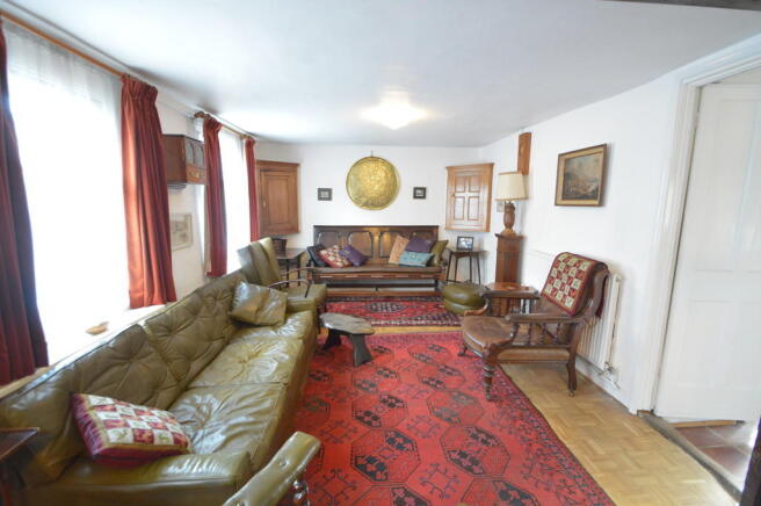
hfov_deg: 100.4
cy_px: 253
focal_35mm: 15
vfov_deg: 77.2
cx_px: 380
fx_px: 317
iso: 3200
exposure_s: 1/20
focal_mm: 10
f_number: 5.6
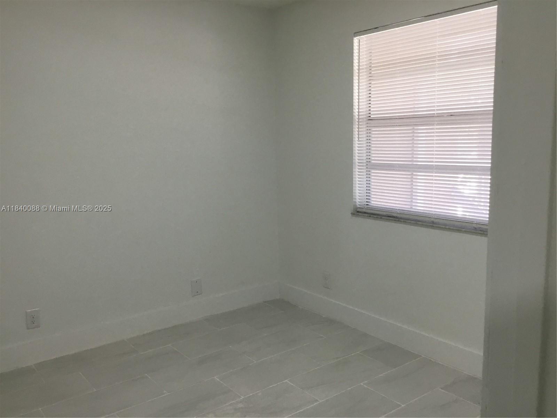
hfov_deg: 58.4
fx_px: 499
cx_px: 278
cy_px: 209
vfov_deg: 45.4
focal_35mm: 31
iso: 32
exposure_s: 1/30
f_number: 2.4
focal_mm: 3.3
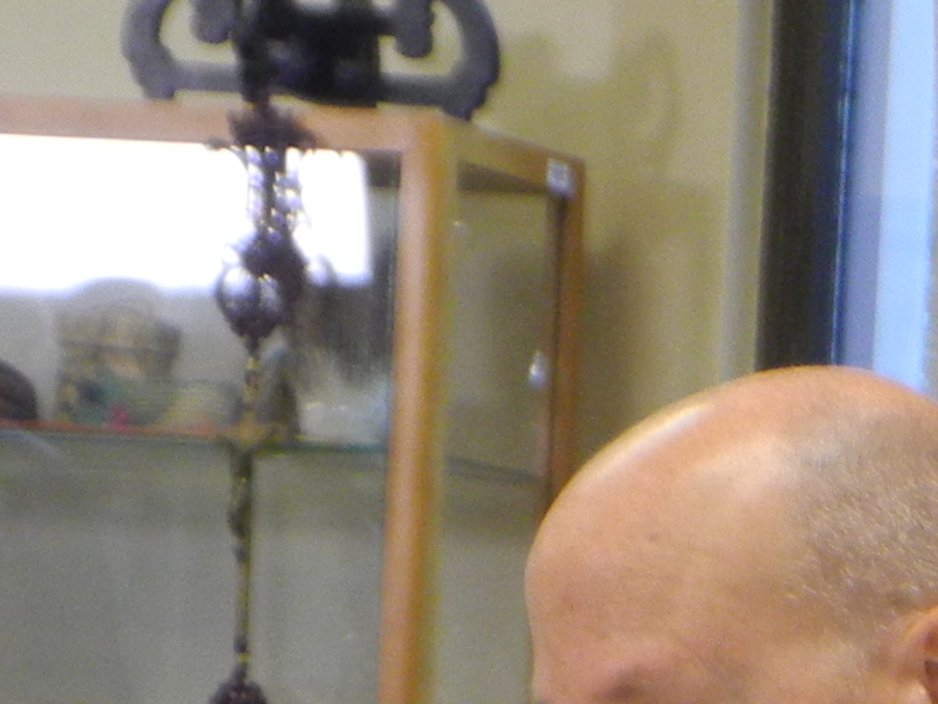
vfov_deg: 4.6
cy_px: 1481
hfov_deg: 6.2
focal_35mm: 316
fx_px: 8564
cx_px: 1552
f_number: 4
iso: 352
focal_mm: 14.5
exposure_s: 1/30
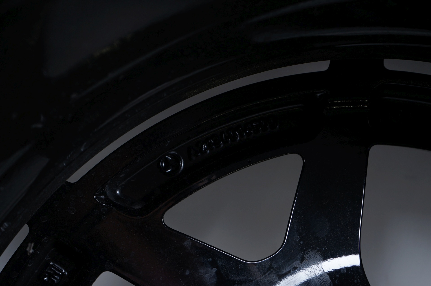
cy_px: 143
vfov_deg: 26.0
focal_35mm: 52
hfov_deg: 38.2
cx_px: 216
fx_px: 622
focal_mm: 52
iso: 250
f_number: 7.1
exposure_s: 1/125
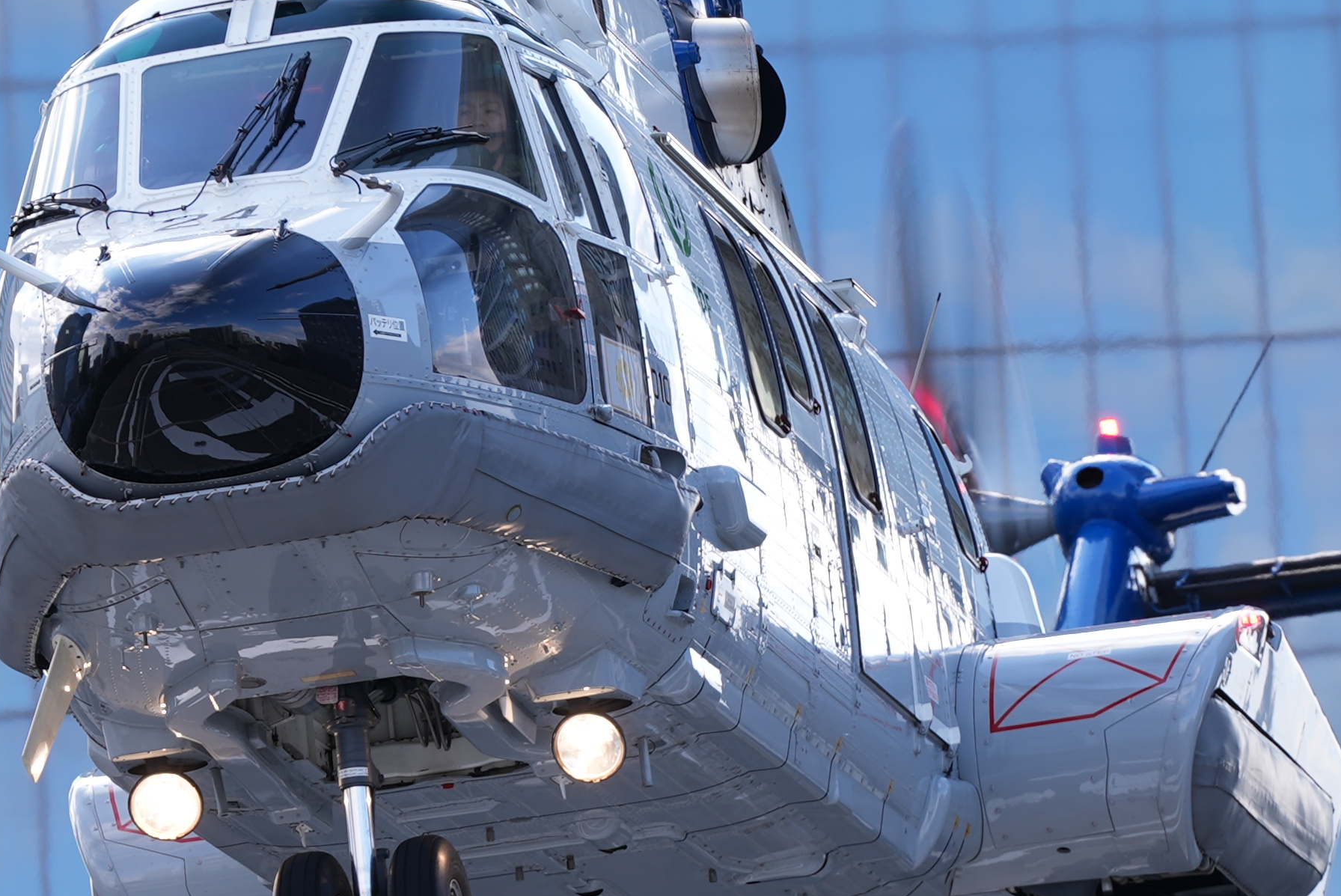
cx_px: 608
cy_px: 278
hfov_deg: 5.2
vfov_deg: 3.4
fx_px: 14908
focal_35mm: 400
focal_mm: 173
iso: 80
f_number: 5.6
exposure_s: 1/125
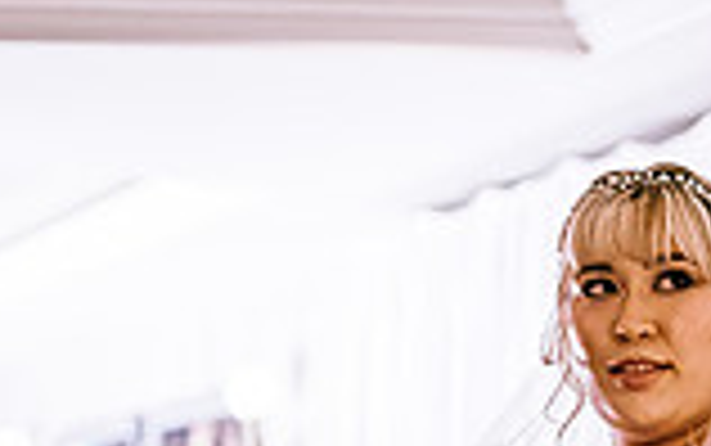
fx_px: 2540
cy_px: 421
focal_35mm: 131
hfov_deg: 15.9
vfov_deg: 10.0
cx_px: 333
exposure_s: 1/250
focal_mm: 35
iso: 2500
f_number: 1.6
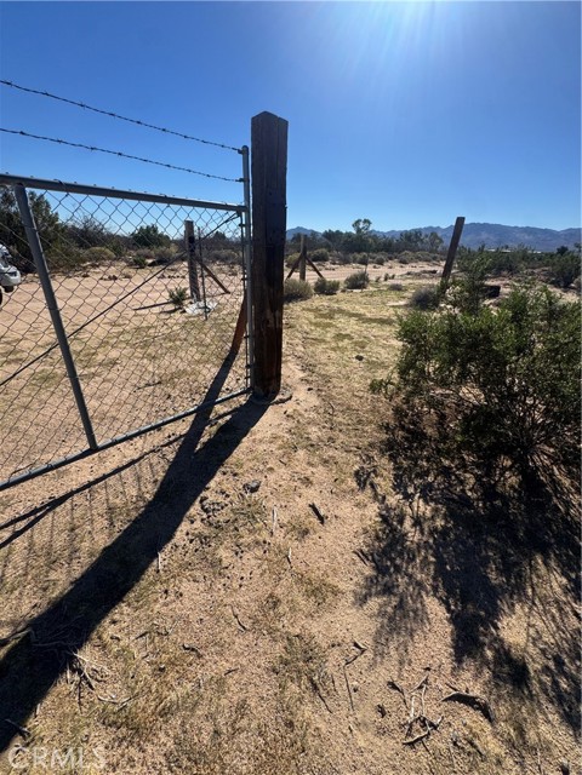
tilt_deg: -25.0
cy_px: 388
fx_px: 314
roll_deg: -1.7
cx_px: 291
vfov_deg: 102.1
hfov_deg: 85.7
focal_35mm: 14
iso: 50
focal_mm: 2.22
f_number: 2.2
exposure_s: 1/2674
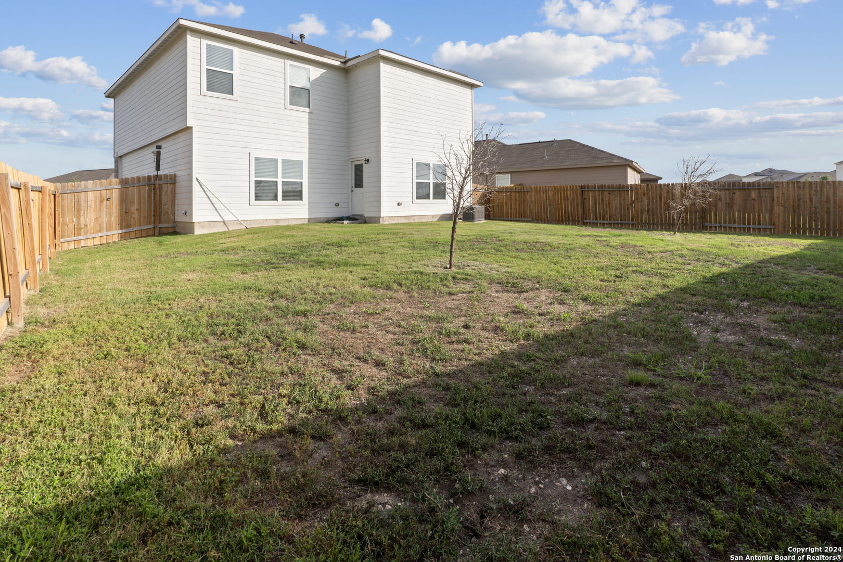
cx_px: 422
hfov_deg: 95.0
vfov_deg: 72.1
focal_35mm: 16
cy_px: 281
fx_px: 386
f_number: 9
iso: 100
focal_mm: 11
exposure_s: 1/250
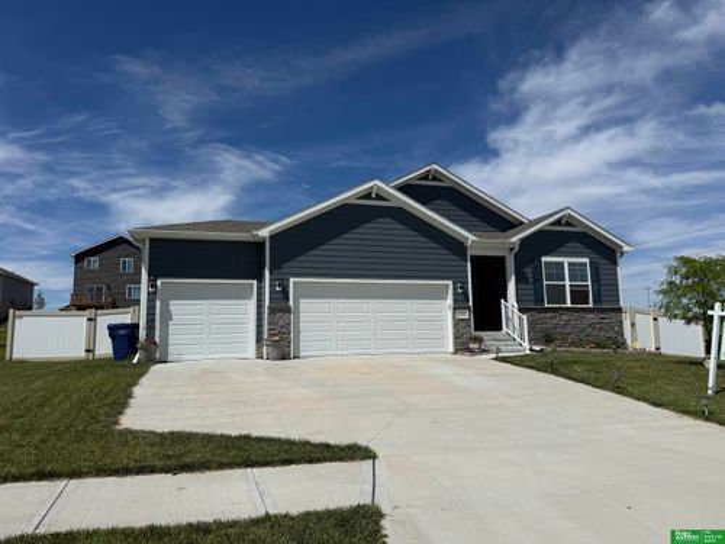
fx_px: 503
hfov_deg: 71.6
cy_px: 272
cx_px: 362
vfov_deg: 56.8
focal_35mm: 24
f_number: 1.78
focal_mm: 6.76
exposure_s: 1/11905
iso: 80
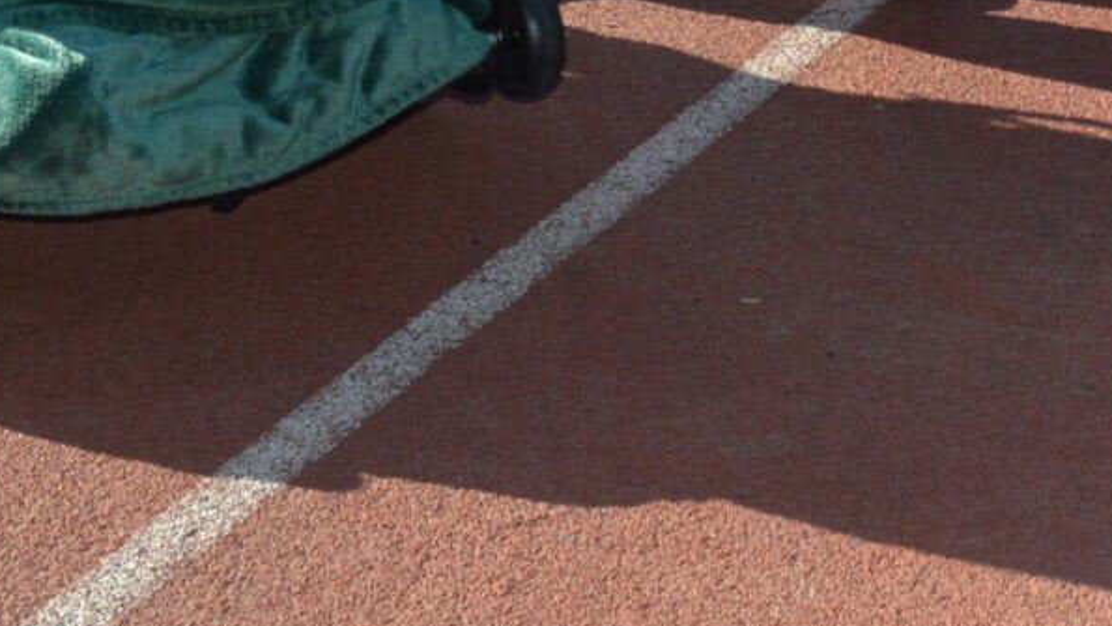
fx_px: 3981
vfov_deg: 8.2
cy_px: -955
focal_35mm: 135
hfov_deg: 15.6
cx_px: 1110
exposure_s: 1/200
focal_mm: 20
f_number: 7.1
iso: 100
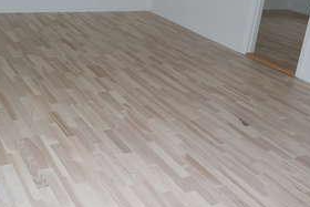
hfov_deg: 43.6
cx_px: 148
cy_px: 55
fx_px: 388
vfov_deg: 29.5
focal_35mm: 45
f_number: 5.6
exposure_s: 1/40
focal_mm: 20
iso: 400
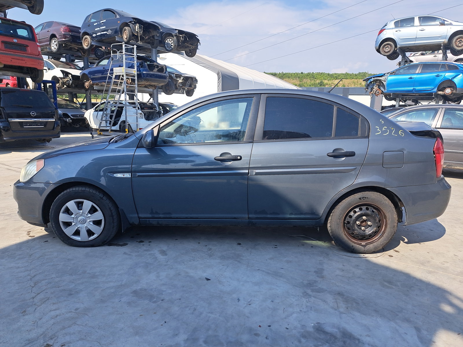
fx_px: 321
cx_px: 232
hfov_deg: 71.6
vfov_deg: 56.8
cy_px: 174
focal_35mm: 24
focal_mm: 5.23
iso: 50
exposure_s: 1/845
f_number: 1.8
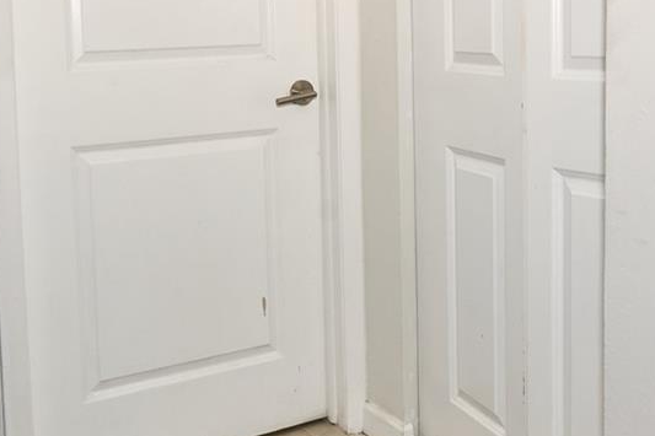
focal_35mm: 51
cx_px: 277
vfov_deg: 26.1
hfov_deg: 38.8
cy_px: 97
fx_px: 928
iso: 800
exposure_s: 1/160
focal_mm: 17
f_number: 8
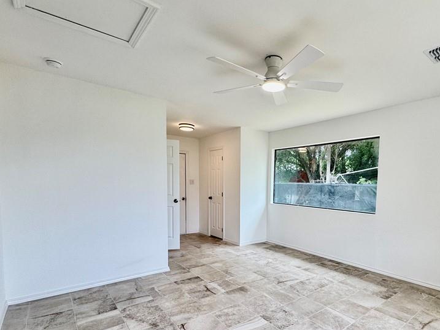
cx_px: 275
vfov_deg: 65.1
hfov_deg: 80.2
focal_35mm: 20
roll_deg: -1.1
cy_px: 205
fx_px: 254
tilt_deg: -5.2
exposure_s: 1/120
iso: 80
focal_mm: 2.22
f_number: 2.2
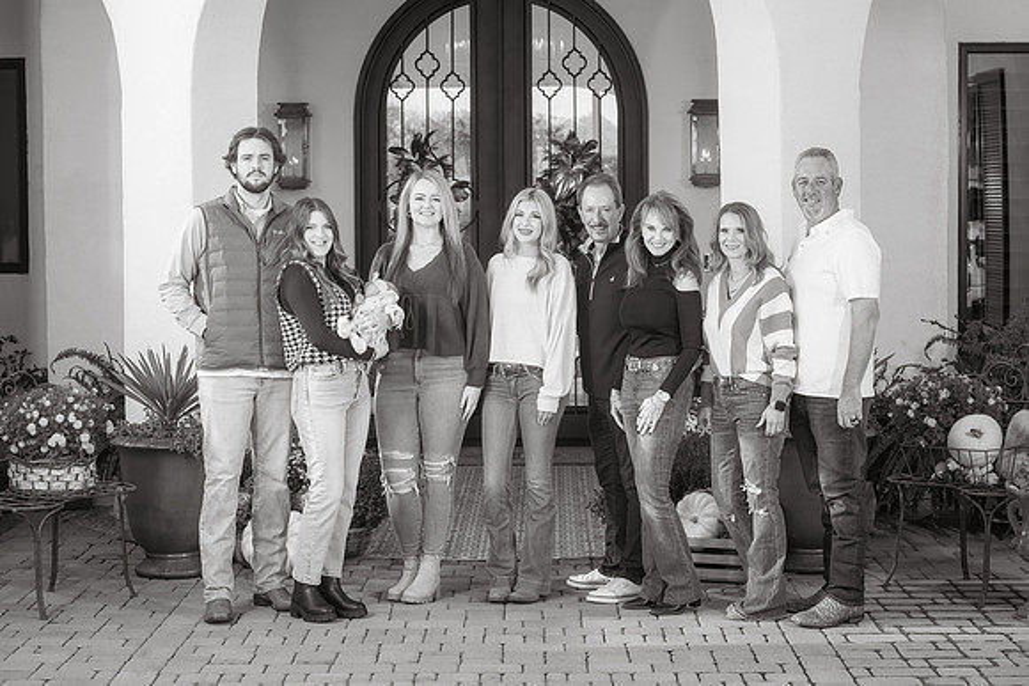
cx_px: 454
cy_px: 343
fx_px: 2236
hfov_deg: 25.9
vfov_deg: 17.5
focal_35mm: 78
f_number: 7.1
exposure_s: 1/250
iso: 400
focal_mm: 70
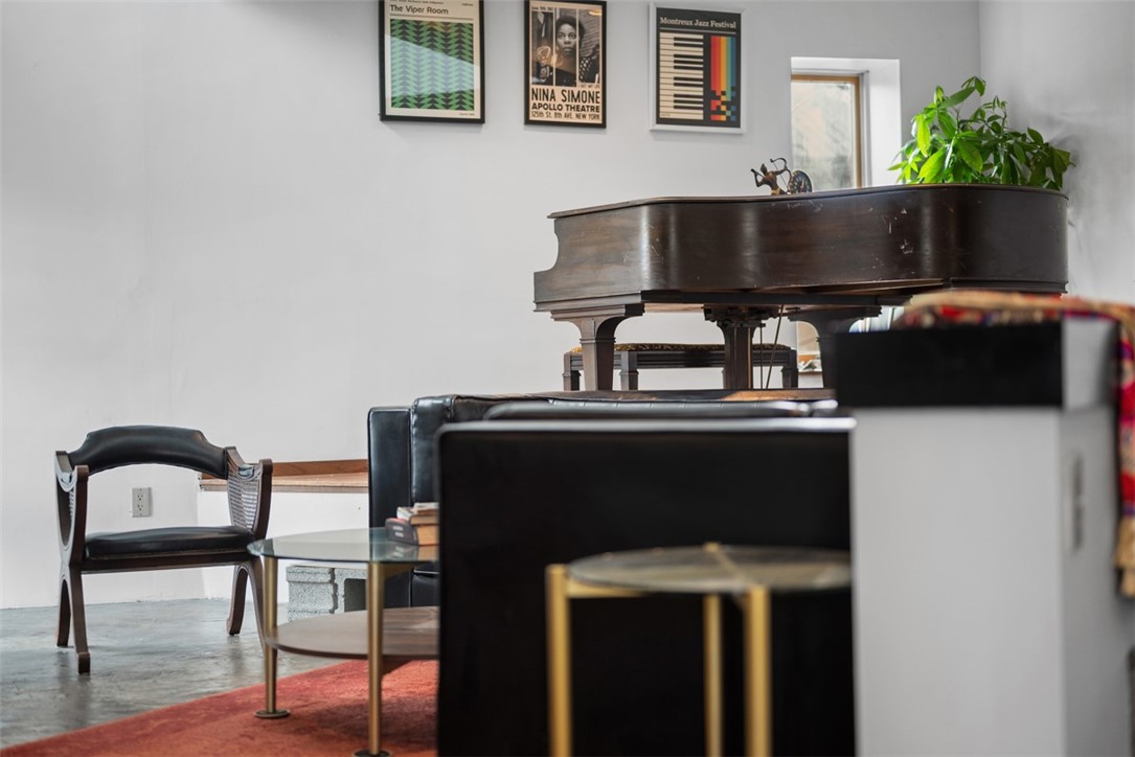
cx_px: 568
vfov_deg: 27.0
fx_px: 1577
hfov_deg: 39.6
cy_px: 378
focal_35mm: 50
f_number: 1.8
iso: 400
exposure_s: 1/40
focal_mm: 50
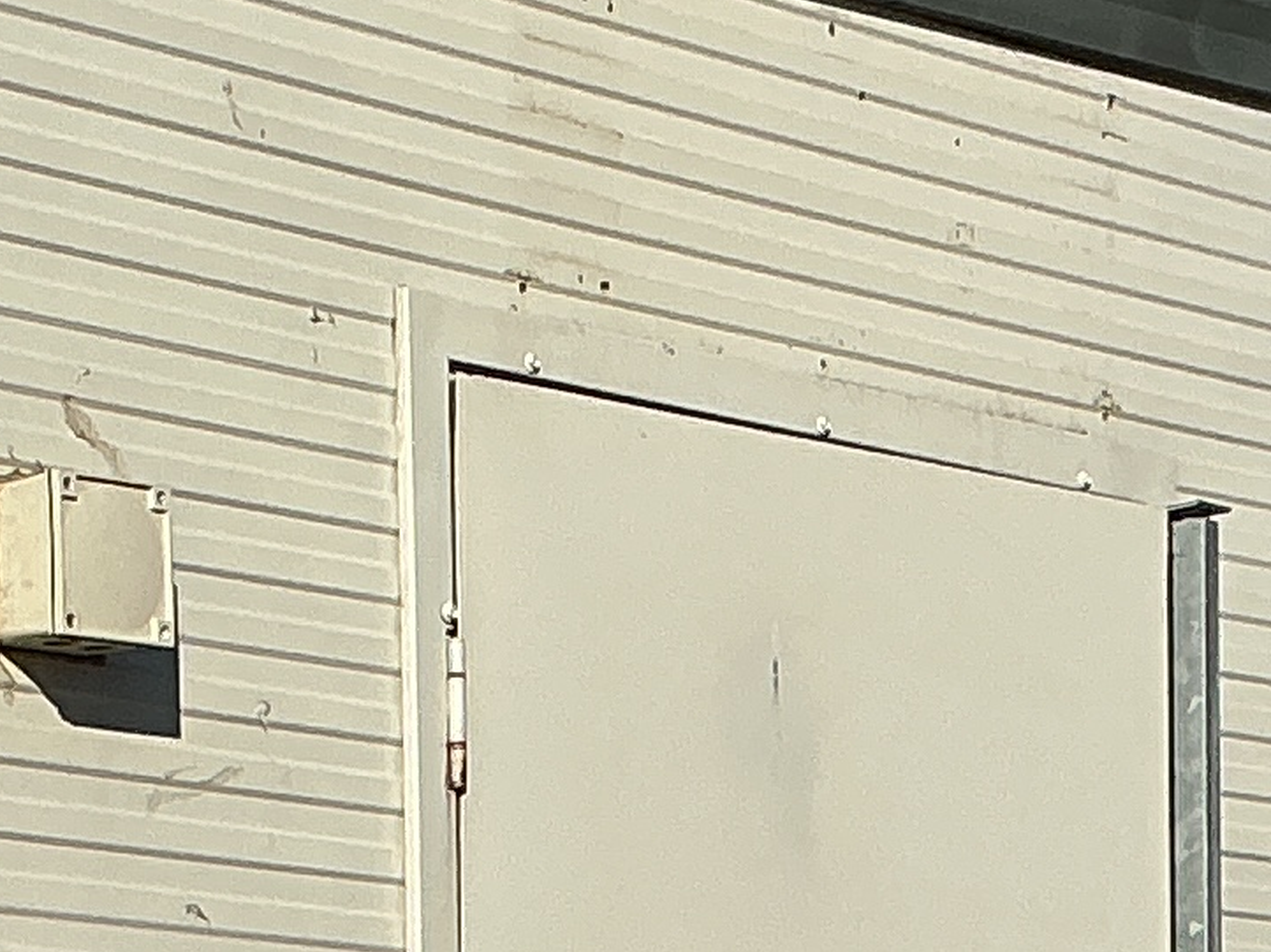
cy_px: 1691
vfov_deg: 8.8
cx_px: 201
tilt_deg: +0.1
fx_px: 5946
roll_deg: -0.4
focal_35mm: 162
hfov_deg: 12.1
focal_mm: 3
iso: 25
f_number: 1.8
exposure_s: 1/4785
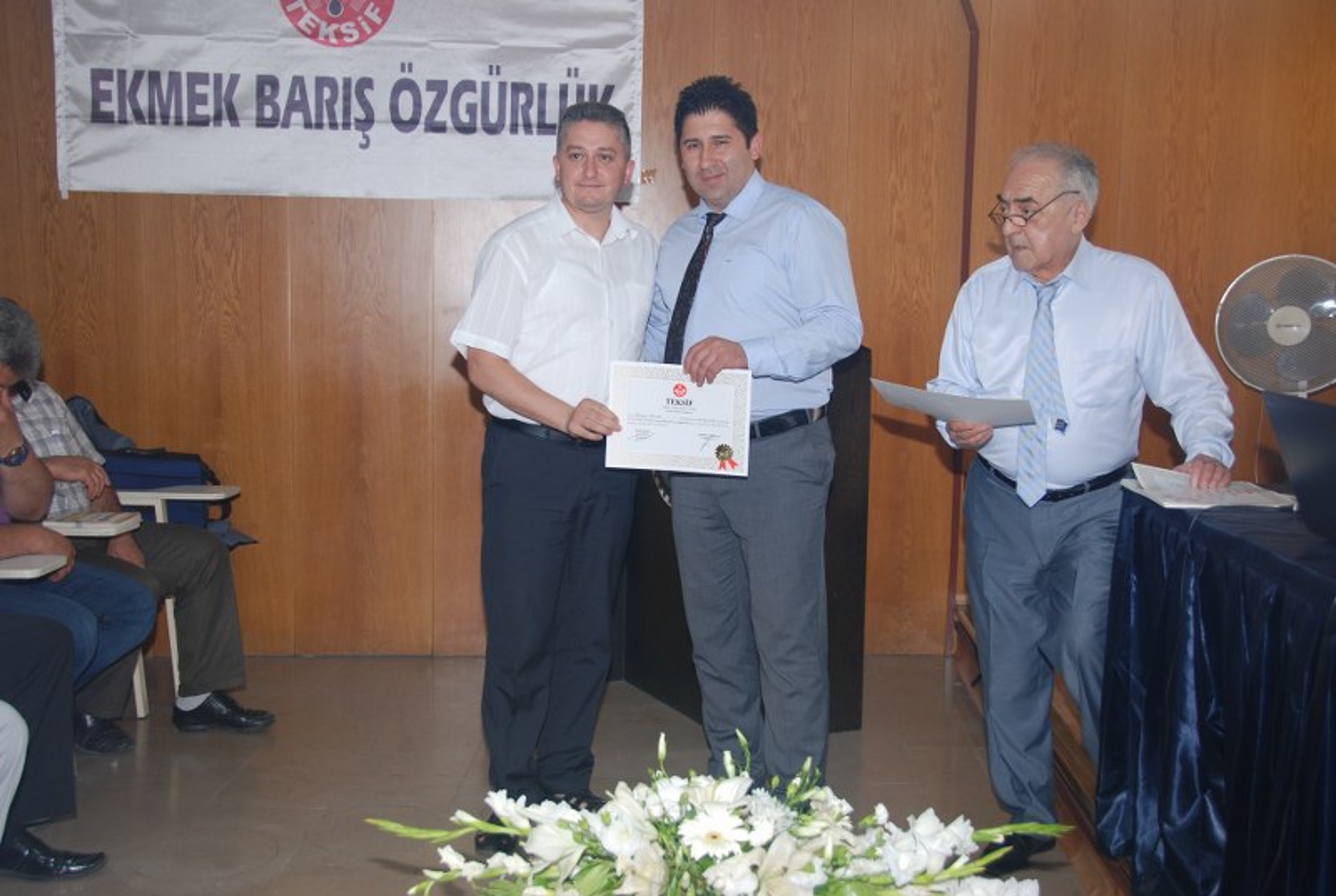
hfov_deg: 46.3
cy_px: 448
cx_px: 668
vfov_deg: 32.0
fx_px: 1562
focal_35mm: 42
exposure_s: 1/60
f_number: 4
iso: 200
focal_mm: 28
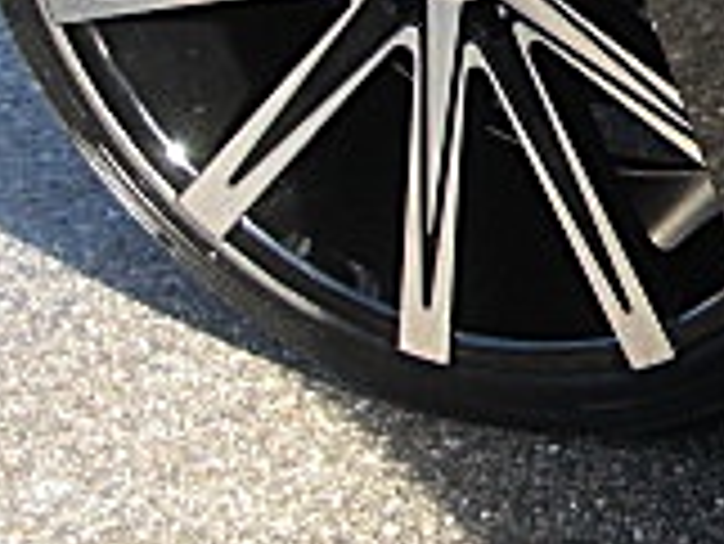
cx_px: 1183
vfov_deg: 10.2
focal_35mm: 143
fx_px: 2993
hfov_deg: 12.8
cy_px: -166
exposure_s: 1/80
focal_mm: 6.3
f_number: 2.8
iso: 50
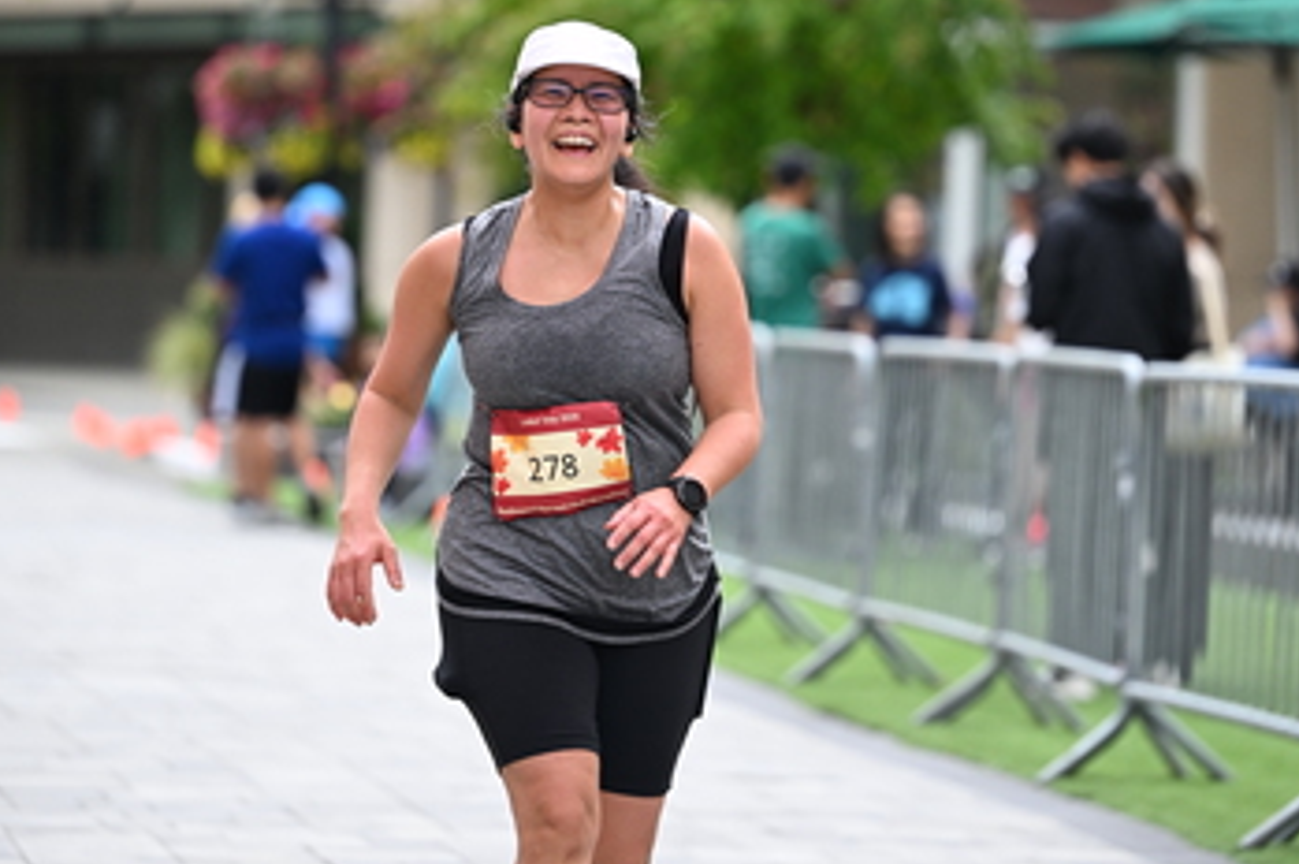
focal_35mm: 221
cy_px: 212
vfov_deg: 6.2
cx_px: 646
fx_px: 7967
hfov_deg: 9.3
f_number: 2.8
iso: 640
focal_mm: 140
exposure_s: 1/2000
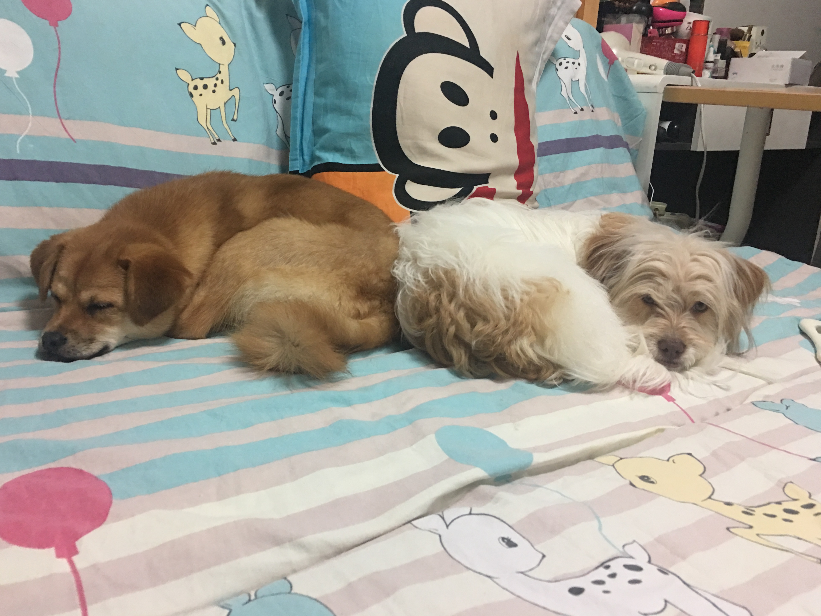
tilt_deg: -15.7
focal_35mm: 30
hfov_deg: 60.0
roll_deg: -2.3
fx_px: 711
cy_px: 303
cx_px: 397
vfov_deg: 46.8
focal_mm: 4.15
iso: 80
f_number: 2.2
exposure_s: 1/10
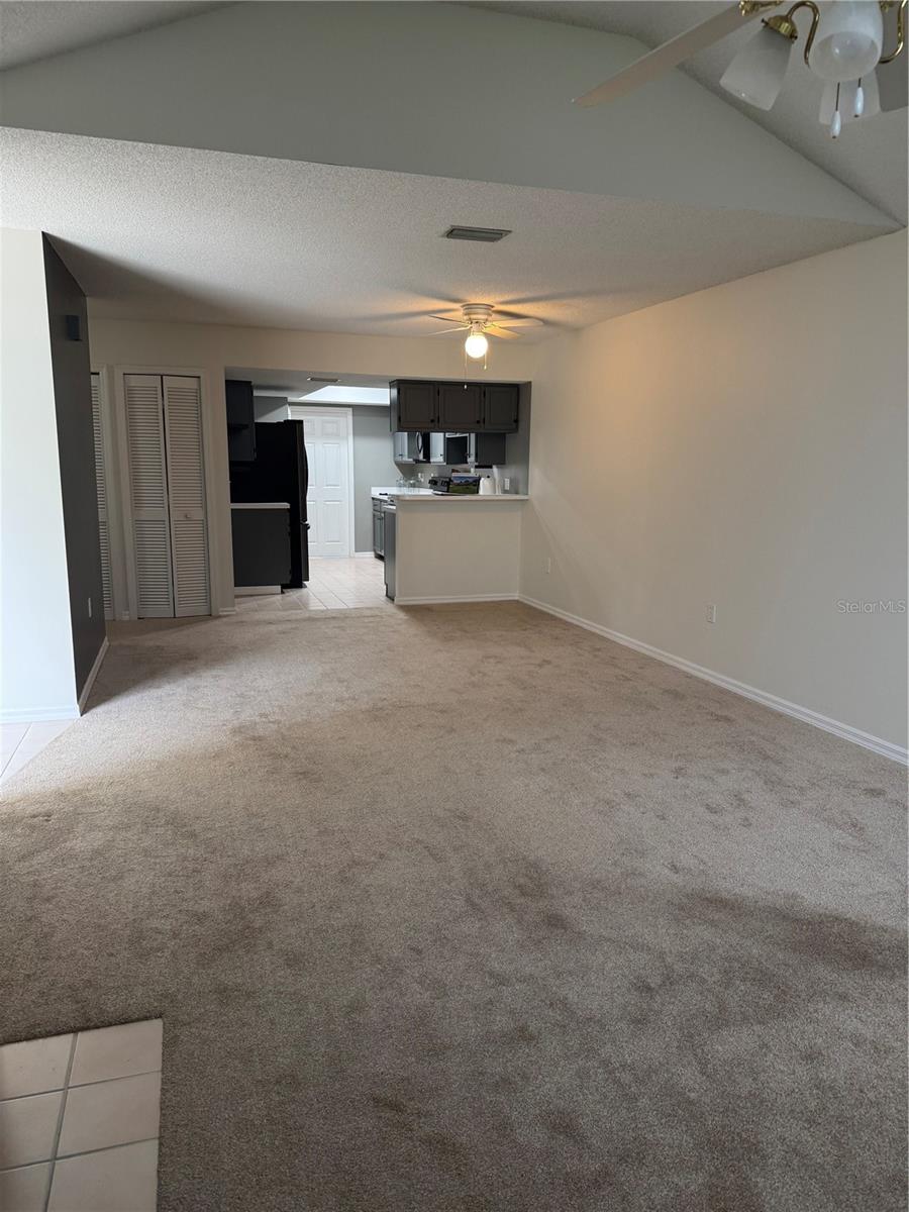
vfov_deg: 71.6
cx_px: 454
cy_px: 606
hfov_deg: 56.8
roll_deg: -1.7
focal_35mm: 24
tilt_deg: -9.4
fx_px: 840
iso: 160
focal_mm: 6.76
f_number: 1.78
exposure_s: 1/60
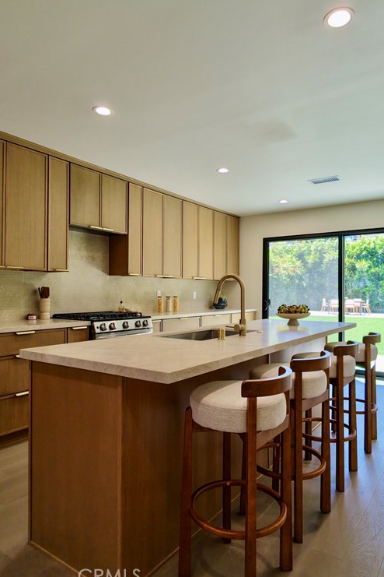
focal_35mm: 23
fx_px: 368
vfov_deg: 76.1
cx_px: 208
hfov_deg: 55.0
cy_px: 288
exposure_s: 1/50
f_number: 2.2
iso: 200
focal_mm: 3.05
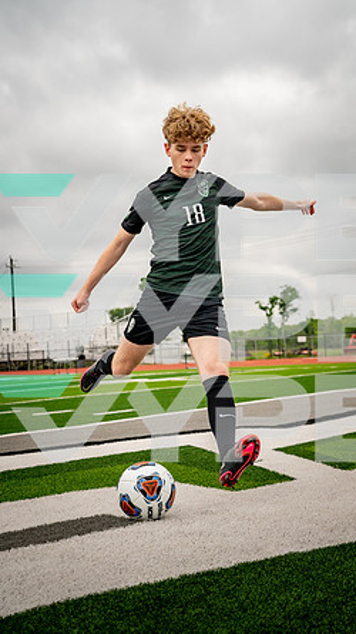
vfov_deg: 38.5
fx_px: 907
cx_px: 202
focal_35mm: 54
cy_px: 319
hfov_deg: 22.2
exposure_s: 1/2500
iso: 500
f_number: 4.5
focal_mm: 51
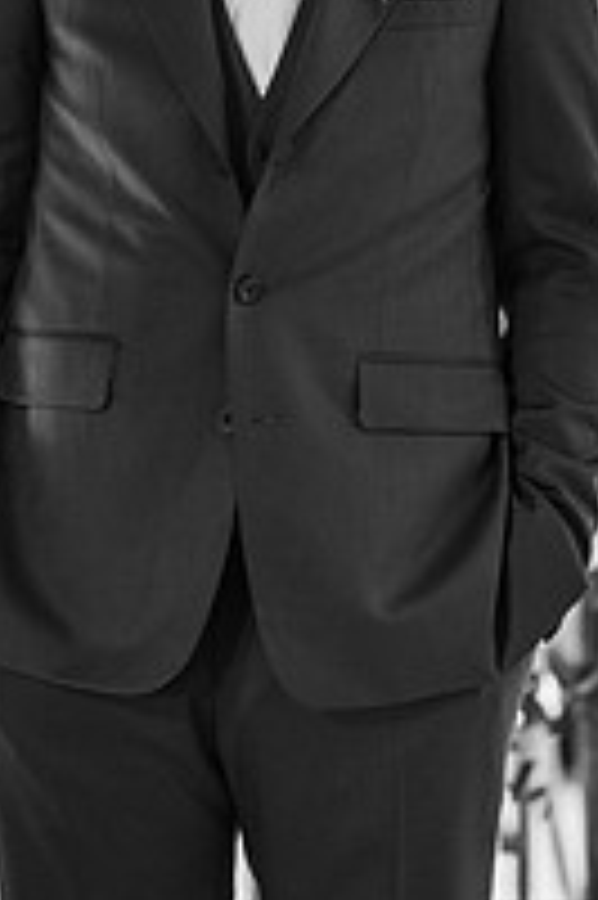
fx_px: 4767
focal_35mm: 191
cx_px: 321
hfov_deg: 7.2
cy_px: 126
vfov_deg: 10.7
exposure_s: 1/200
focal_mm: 85
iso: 1100
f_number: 1.8
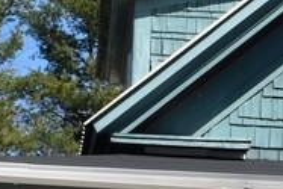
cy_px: 314
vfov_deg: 5.7
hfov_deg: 8.5
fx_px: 1890
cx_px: 353
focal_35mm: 240
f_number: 11
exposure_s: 1/200
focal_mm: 25
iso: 100
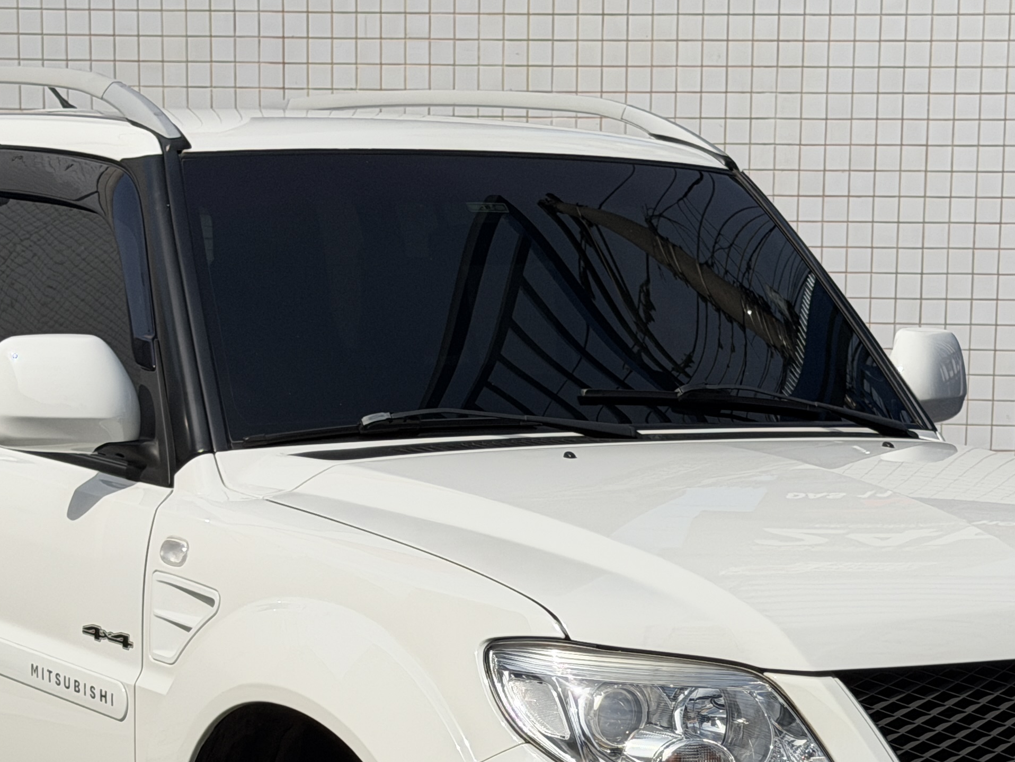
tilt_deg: -9.2
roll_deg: +0.5
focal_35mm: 101
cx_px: 551
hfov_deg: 19.4
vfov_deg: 14.5
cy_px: 675
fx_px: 2961
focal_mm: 6.76
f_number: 1.78
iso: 64
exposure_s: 1/7143
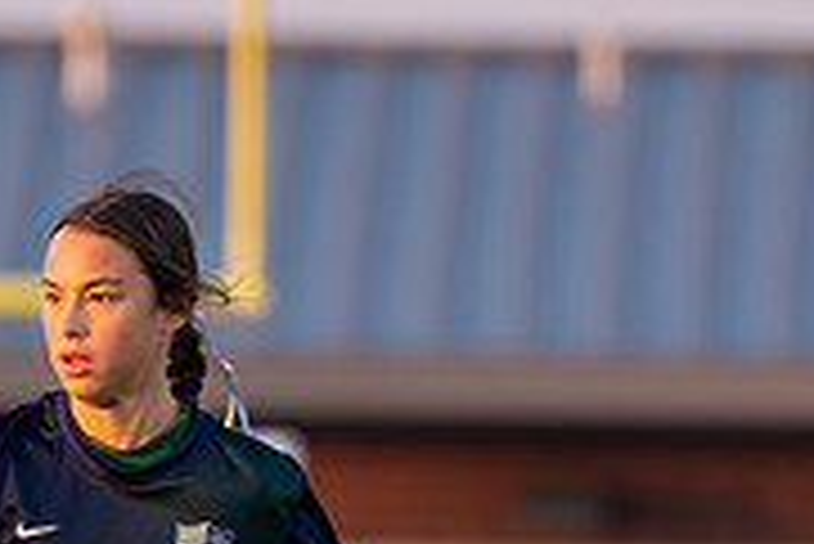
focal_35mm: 1566
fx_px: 35436
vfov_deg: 0.9
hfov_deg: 1.3
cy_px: 790
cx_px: 178
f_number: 2.8
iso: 800
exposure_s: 1/1600
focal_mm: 200
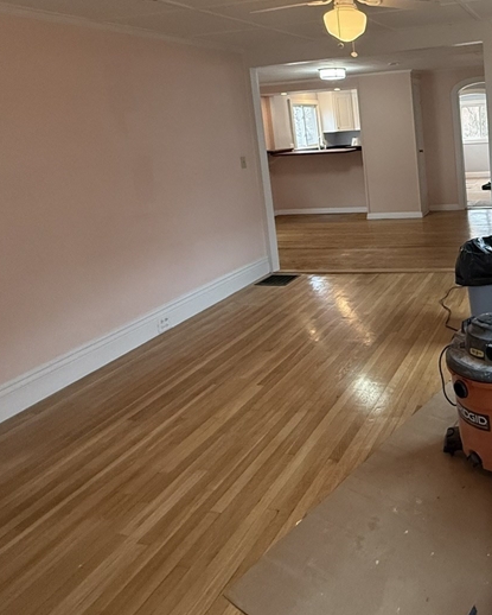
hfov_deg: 46.8
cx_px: 461
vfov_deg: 61.6
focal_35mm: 27
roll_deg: +4.0
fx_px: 491
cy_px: 179
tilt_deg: -7.9
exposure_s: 1/120
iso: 400
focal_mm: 2.22
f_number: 2.2
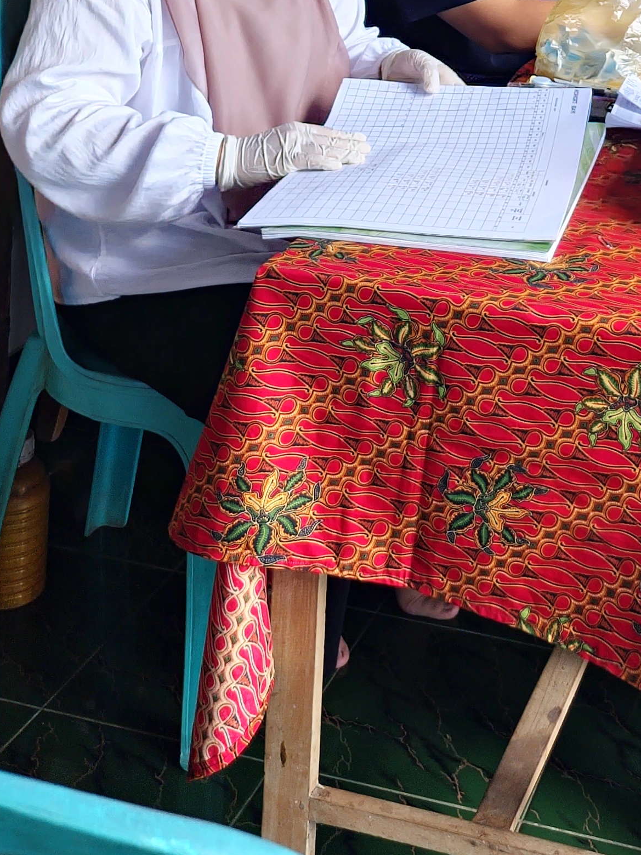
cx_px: 649
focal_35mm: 59
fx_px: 1457
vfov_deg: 29.9
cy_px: -46
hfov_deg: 23.7
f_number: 1.8
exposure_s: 1/100
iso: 80
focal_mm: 6.4
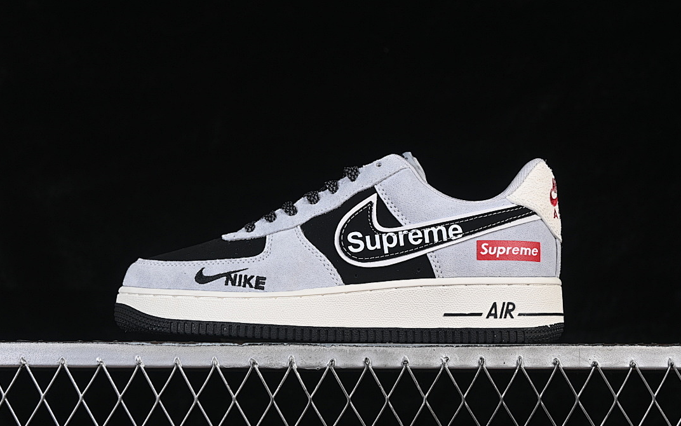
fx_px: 1429
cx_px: 341
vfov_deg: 16.9
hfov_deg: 26.8
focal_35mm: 77
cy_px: 200
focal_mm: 50
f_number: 8
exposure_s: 1/80
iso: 160
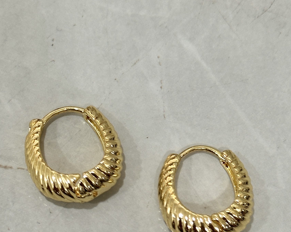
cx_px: 145
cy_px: 177
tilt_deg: -70.5
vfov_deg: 23.9
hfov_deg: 30.0
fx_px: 543
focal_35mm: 63
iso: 100
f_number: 1.78
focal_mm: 6.86
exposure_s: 1/60
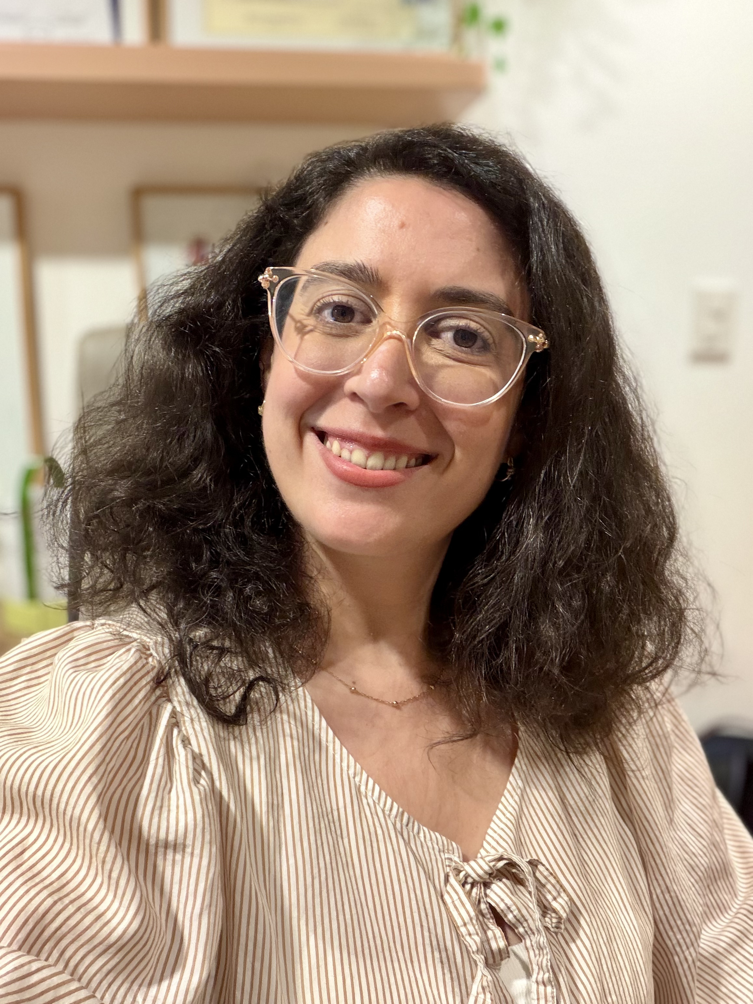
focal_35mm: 30
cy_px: 502
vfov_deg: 60.0
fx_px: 870
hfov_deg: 46.8
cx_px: 376
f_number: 1.9
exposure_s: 1/40
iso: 320
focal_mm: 2.71
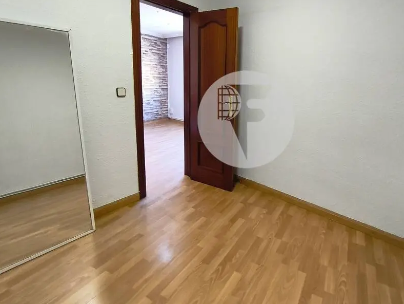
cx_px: 246
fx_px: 222
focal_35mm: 19
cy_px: 119
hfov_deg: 83.4
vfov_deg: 67.9
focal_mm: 1.65
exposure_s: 1/50
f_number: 2.2
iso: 250
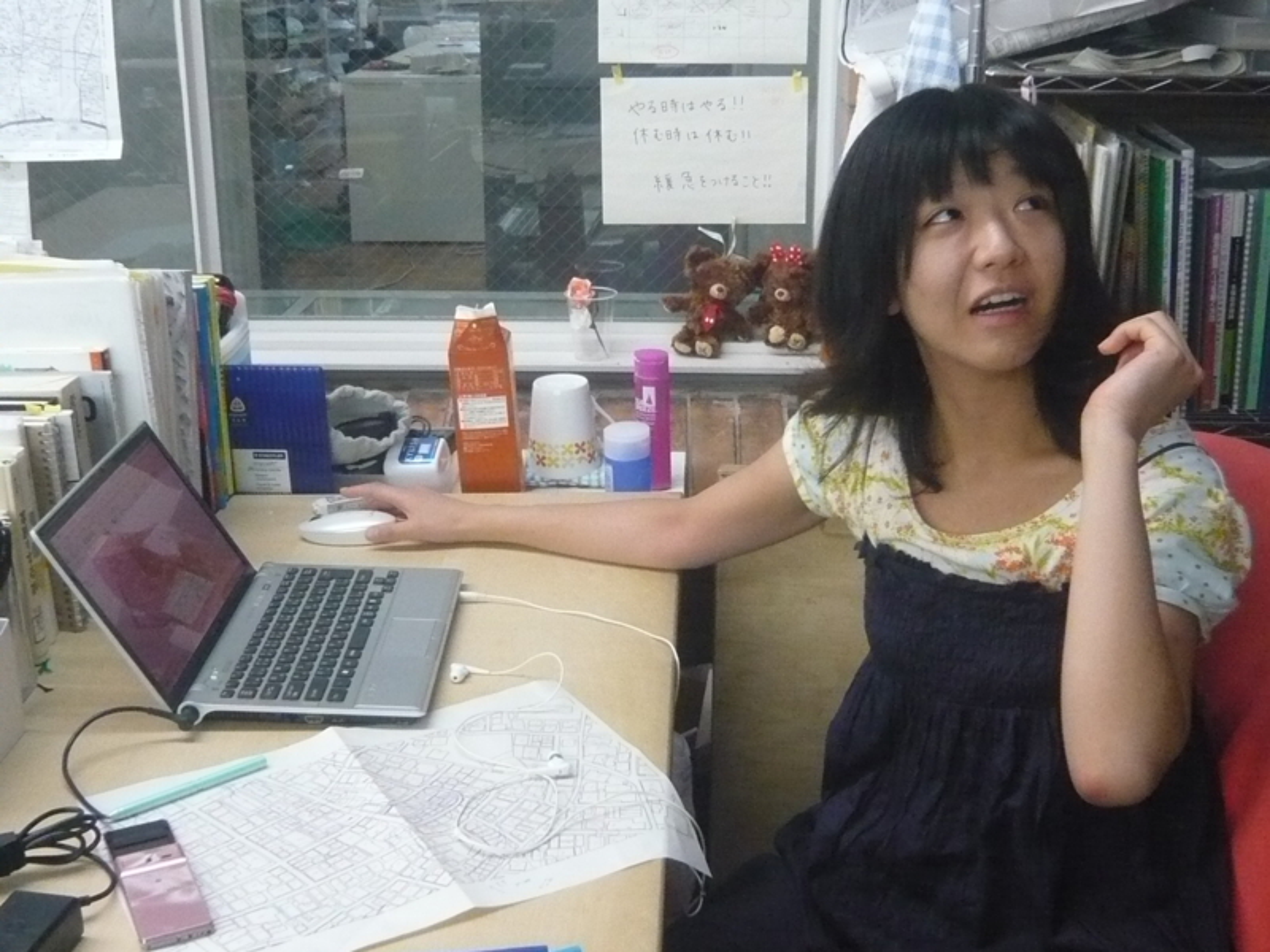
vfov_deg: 34.3
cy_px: 476
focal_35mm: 42
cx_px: 635
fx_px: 1541
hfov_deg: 44.8
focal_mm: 4.6
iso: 400
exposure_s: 1/80
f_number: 2.8
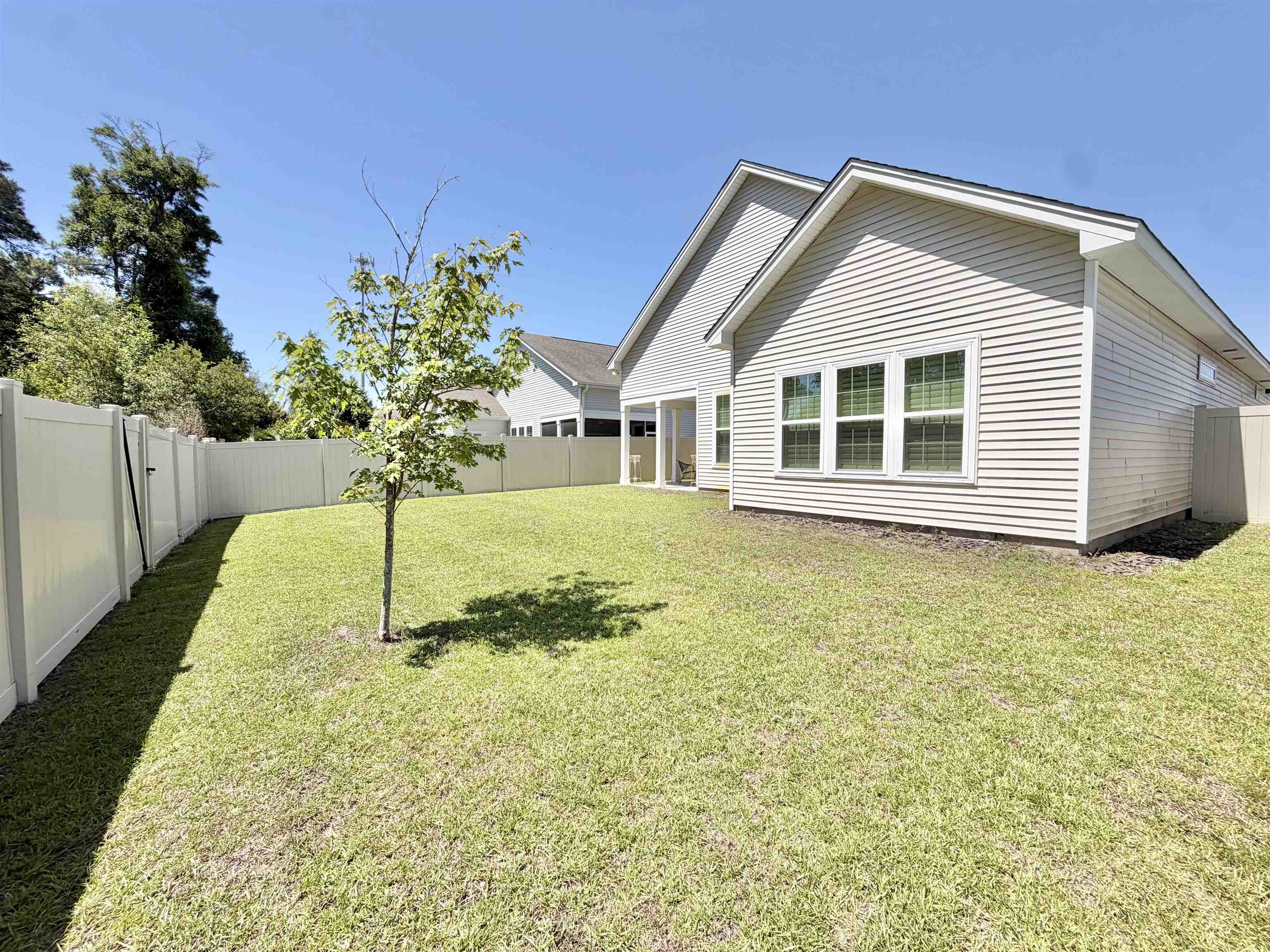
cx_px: 635
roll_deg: +0.3
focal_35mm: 14
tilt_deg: -3.0
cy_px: 476
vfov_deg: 85.7
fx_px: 514
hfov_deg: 102.1
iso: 20
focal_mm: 2.22
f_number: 2.2
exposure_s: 1/820
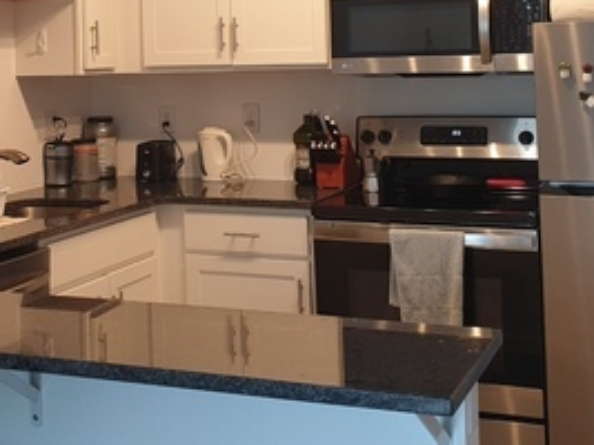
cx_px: 112
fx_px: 1115
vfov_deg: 22.0
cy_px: 40
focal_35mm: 65
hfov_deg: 29.1
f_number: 2.4
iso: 160
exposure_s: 1/60
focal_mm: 4.3
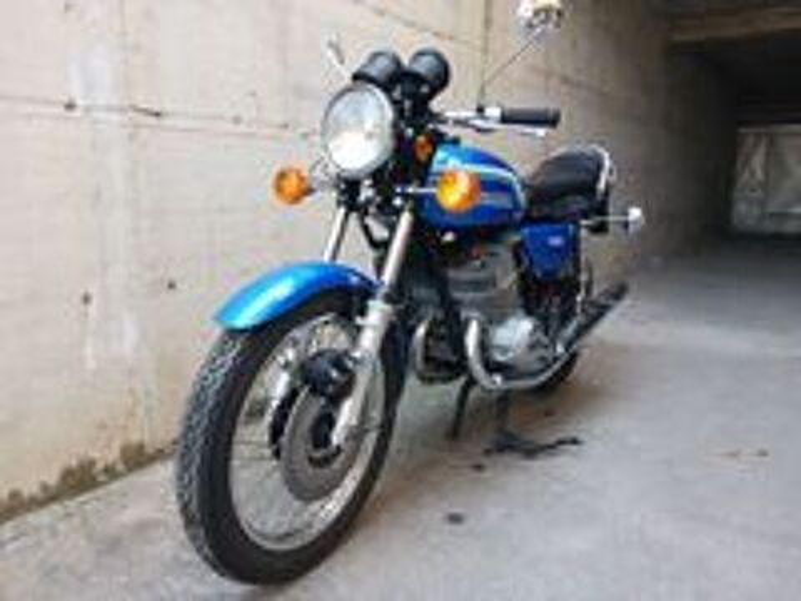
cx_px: 400
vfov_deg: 51.4
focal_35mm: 27
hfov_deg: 65.3
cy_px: 300
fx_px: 625
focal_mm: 4
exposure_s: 1/50
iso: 100
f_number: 1.8
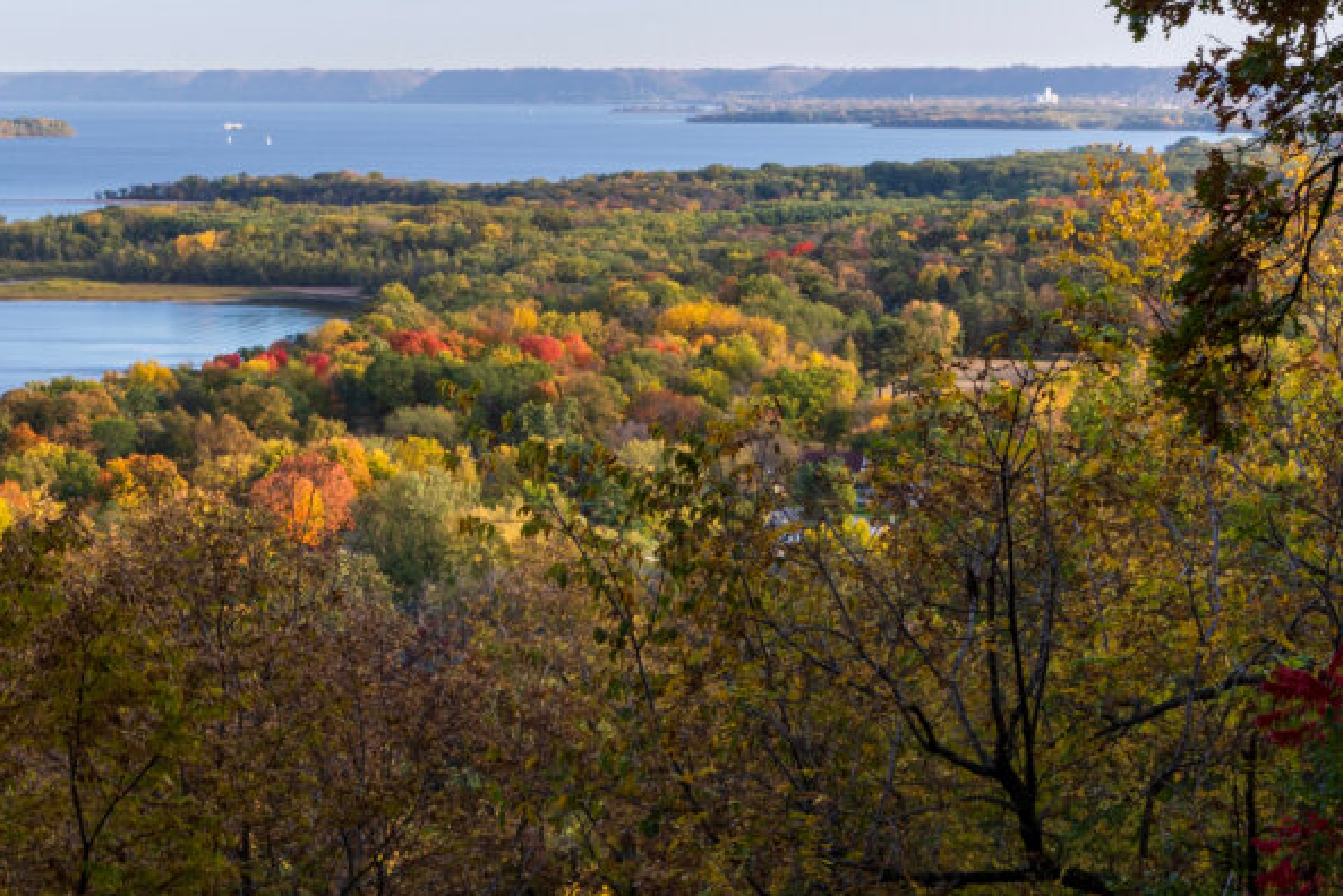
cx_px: 369
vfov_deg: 15.0
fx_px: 3396
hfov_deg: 22.2
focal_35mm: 91
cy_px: 525
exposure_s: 1/50
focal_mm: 30
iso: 100
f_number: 11
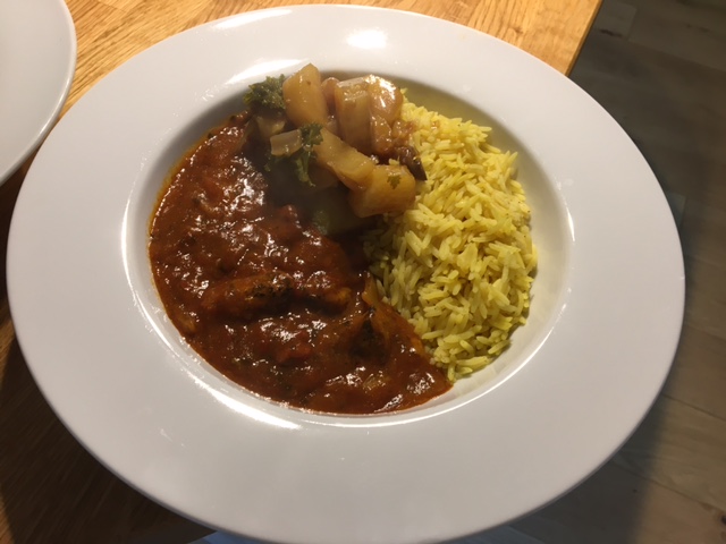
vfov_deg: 48.2
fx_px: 608
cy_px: 272
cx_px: 363
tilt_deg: -56.4
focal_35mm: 29
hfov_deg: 61.7
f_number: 2.2
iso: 80
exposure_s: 1/33
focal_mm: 4.15
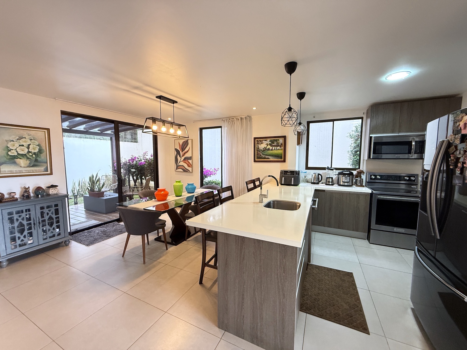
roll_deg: -0.1
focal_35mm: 14
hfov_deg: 102.1
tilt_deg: -4.4
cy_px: 175
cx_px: 234
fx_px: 189
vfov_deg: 85.7
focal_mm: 2.22
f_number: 2.2
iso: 400
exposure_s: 1/60
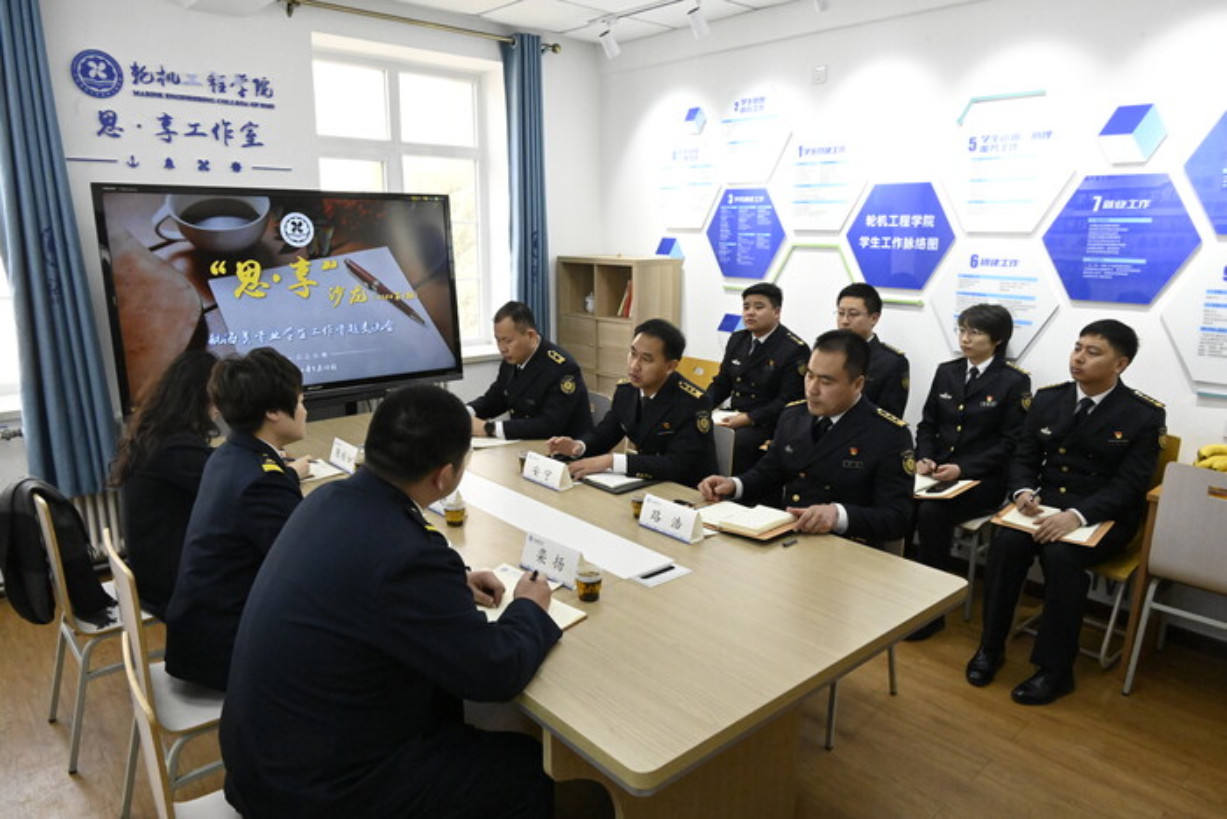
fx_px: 818
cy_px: 410
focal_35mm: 24
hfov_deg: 73.7
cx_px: 614
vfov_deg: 53.2
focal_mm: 24
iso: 9000
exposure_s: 1/200
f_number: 14
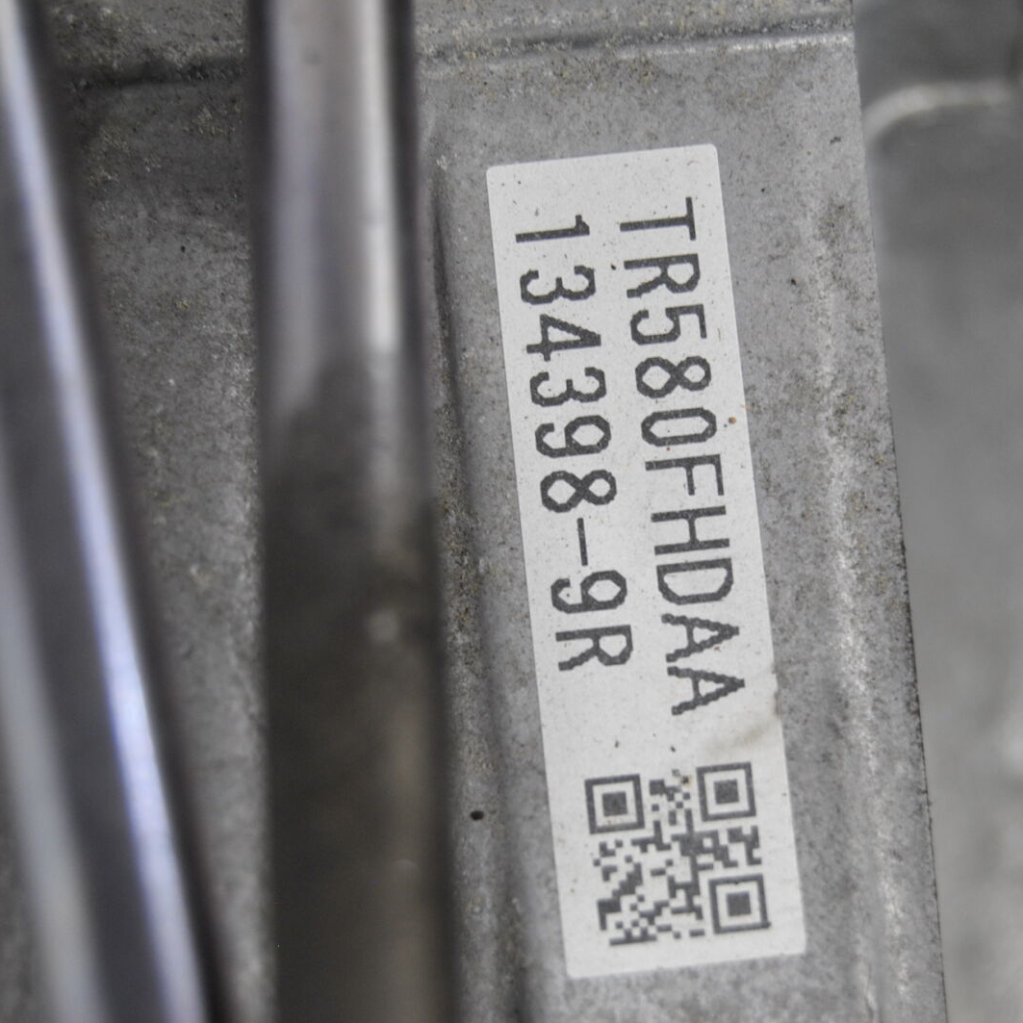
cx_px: 736
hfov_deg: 16.4
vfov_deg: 16.5
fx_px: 3532
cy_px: 512
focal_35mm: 106
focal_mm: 55
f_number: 5.6
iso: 320
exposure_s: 1/30
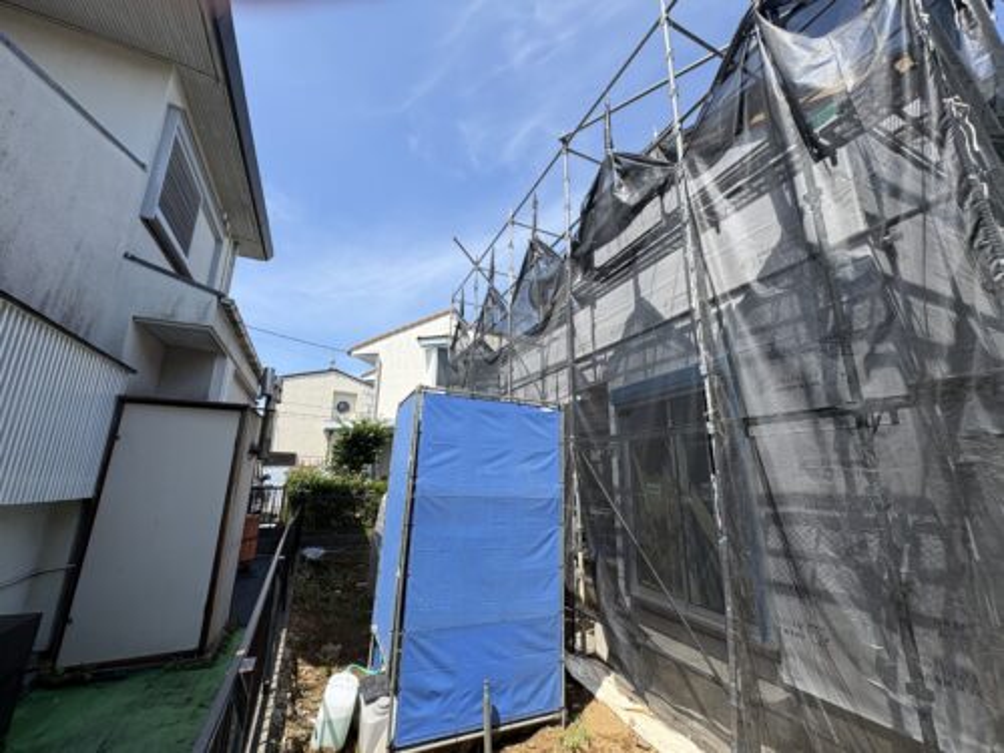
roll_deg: -0.3
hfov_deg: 102.1
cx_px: 502
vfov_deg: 85.7
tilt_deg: +14.3
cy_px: 376
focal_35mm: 14
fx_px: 406
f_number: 2.2
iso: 40
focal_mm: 2.22
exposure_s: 1/1449
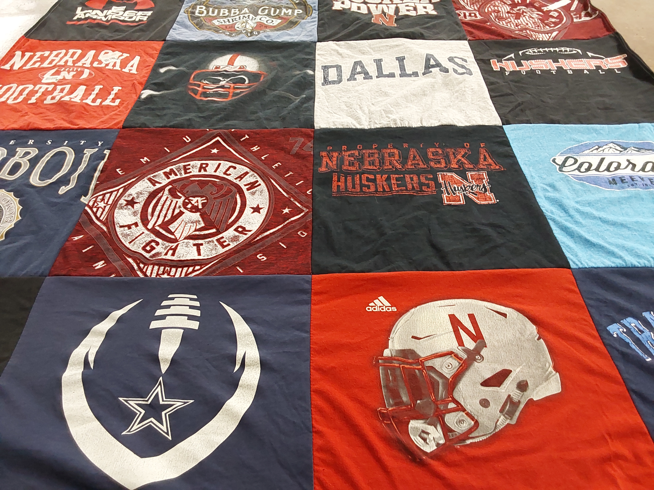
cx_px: 327
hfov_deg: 63.4
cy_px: 245
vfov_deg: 49.7
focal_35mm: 28
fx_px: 529
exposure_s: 1/60
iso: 250
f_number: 1.9
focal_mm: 2.91
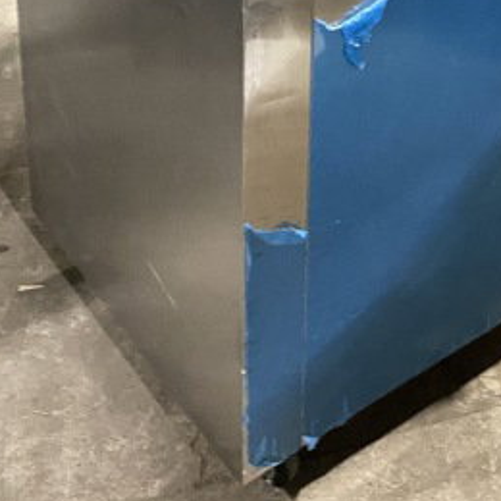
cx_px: 513
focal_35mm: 72
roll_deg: -2.0
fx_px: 1179
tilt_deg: -19.1
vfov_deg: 21.1
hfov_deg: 22.9
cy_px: -199
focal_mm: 4.25
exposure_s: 1/58
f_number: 1.8
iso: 500
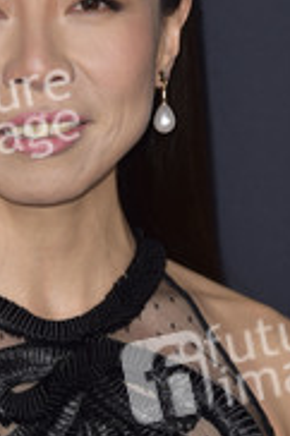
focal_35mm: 374
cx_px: 28
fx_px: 4527
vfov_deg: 5.5
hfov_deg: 3.7
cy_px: 247
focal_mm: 170
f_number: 6.3
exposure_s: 1/200
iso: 500
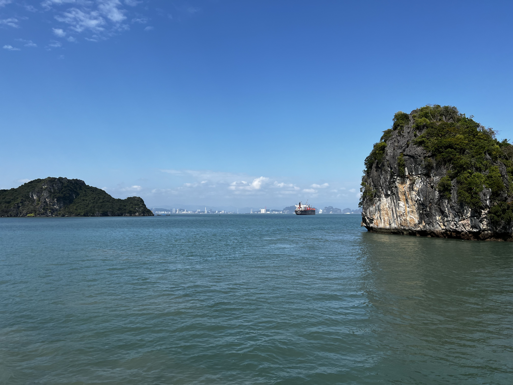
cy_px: 192
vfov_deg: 53.1
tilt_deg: +3.1
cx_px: 256
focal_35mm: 26
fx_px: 385
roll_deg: -0.1
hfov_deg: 67.3
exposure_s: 1/5319
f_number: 1.5
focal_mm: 5.7
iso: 50
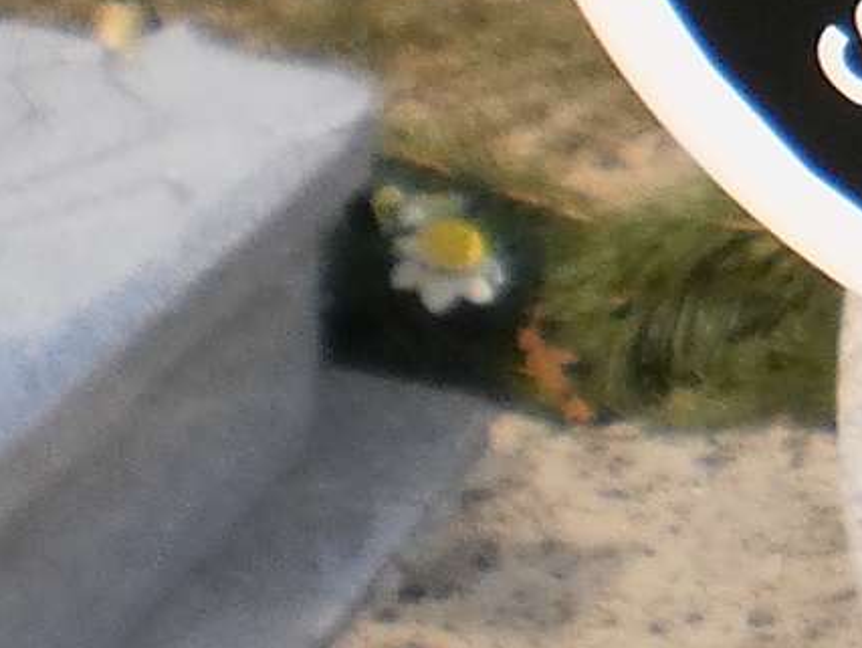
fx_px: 5832
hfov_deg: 8.0
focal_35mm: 234
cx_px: 1863
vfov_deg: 6.1
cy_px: -862
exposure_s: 1/500
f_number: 4.6
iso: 100
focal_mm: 6.3
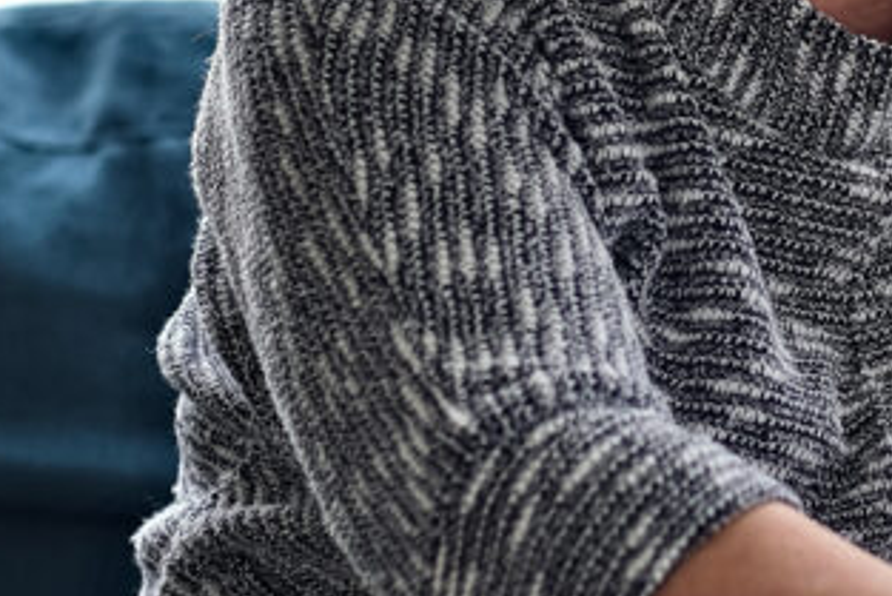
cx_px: 781
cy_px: 50
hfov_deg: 7.5
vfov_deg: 5.0
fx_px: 6817
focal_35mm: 275
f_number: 2.2
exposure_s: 1/125
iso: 250
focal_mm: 56
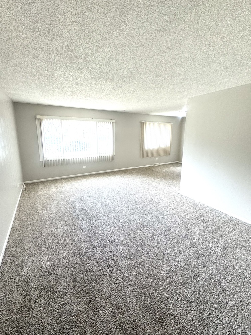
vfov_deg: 98.1
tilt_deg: -11.1
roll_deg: -0.1
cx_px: 124
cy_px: 162
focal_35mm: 15
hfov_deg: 81.7
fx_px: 145
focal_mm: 2.22
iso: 160
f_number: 2.2
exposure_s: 1/120
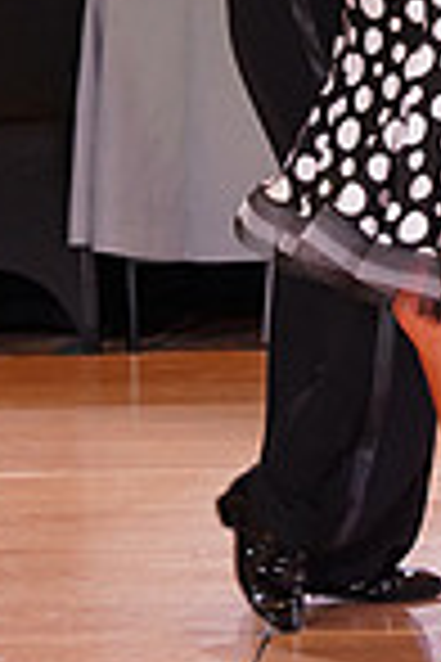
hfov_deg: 3.3
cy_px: -279
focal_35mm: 413
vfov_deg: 5.0
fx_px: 7588
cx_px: 407
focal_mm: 105
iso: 2000
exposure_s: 1/160
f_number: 5.6
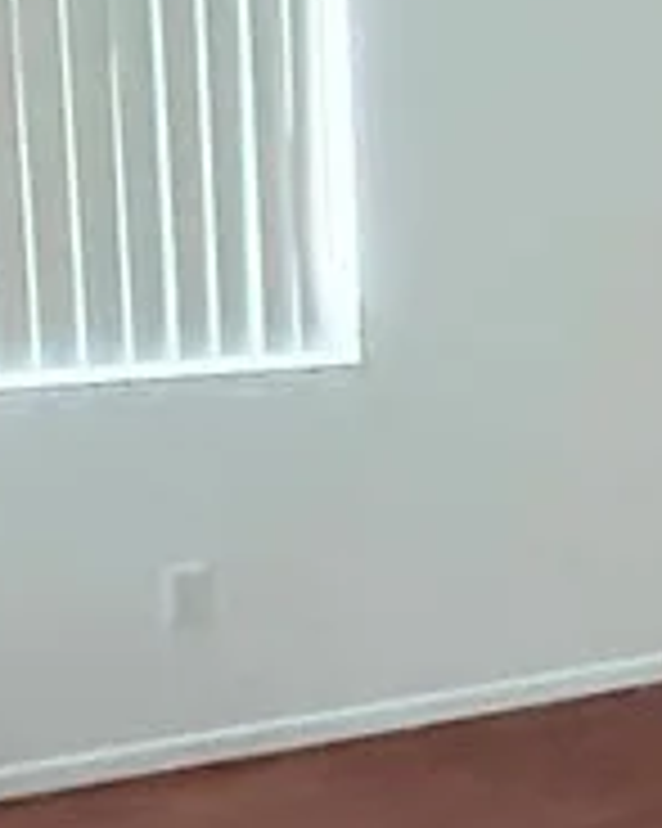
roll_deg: -0.8
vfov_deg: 25.1
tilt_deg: -7.5
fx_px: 1863
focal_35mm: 76
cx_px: 1085
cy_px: 360
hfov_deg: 17.4
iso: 1250
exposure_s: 1/30
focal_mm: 2.22
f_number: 2.2
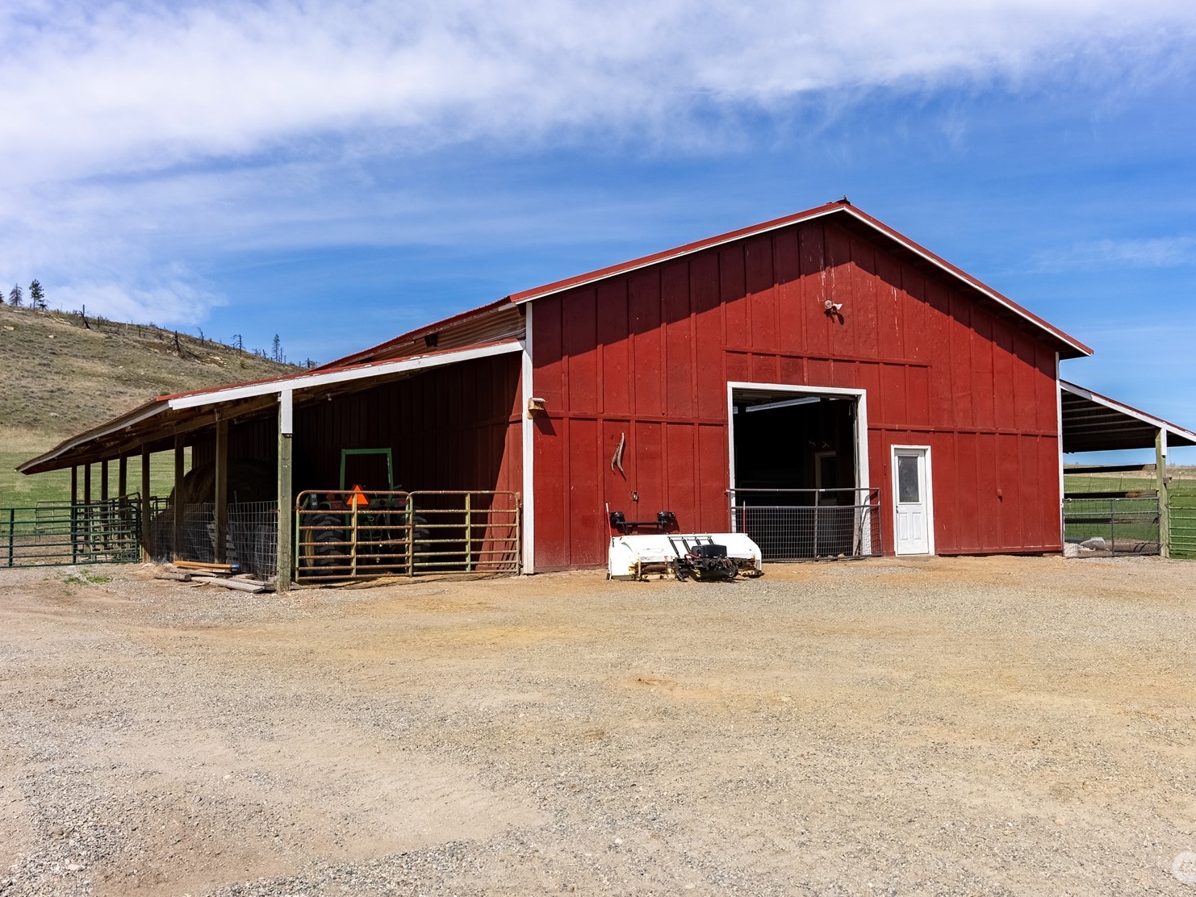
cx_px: 647
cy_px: 448
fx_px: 1167
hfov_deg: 54.2
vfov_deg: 42.1
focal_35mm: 34
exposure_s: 1/8000
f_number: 7.1
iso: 100
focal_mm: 30.7
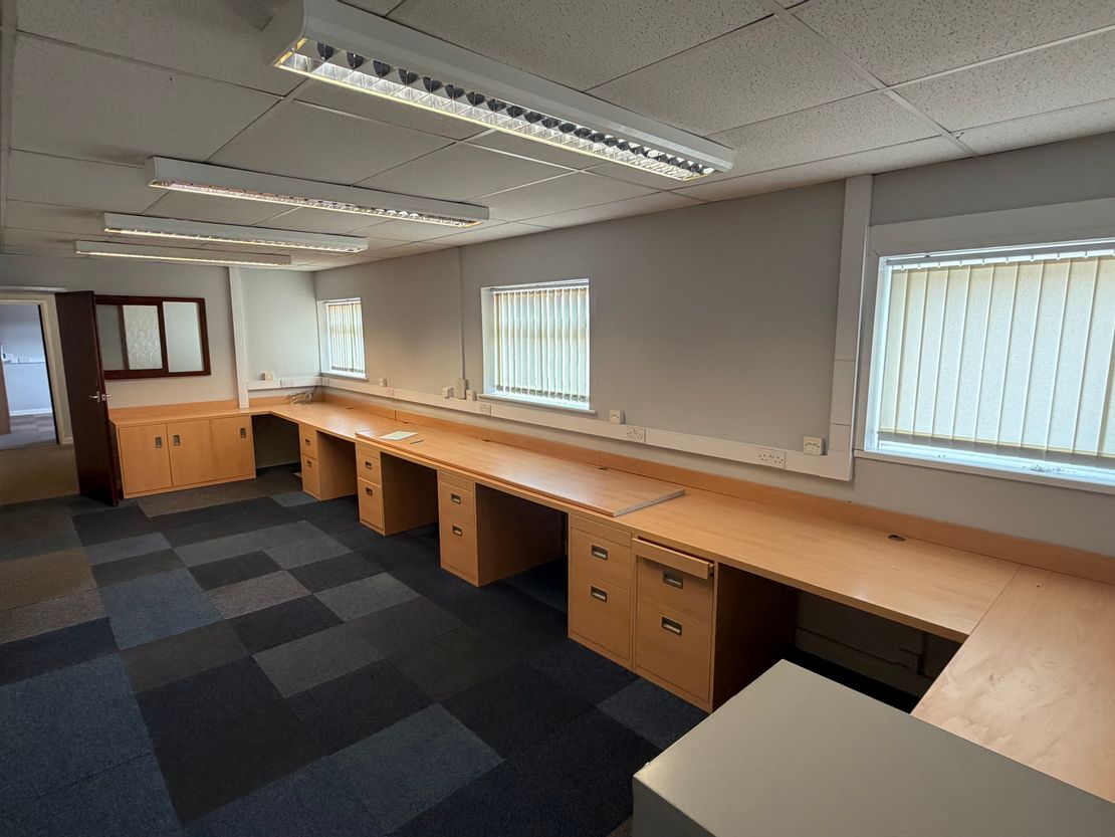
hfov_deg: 102.1
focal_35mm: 14
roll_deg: +0.0
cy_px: 418
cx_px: 558
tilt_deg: -8.7
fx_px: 451
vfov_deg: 85.7
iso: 250
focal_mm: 2.22
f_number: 2.2
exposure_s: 1/100
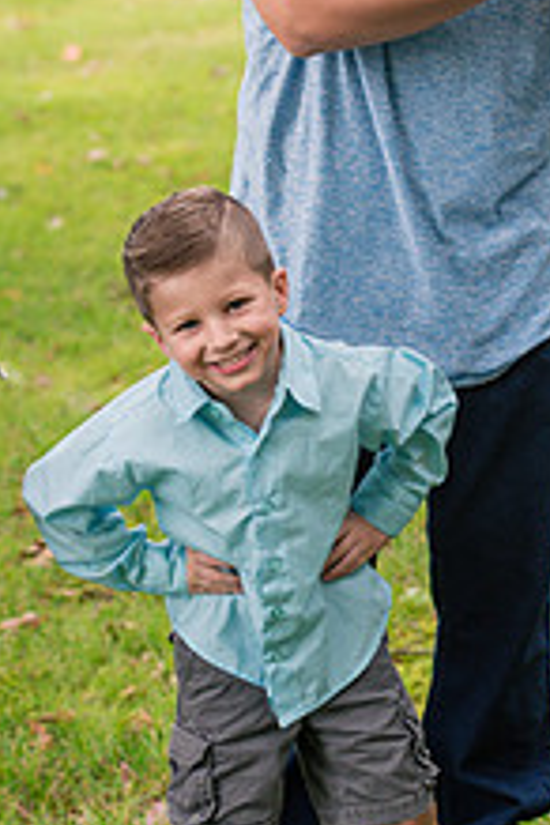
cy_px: 365
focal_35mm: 144
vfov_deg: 14.2
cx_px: 407
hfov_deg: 9.5
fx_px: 3300
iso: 1000
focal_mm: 70
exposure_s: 1/250
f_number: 4.5
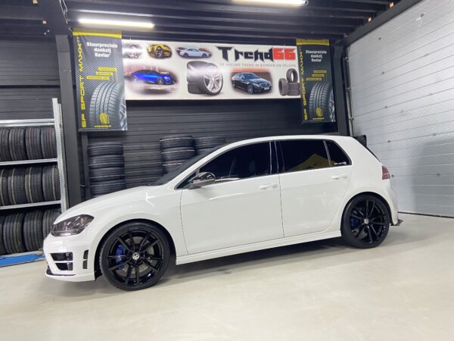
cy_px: 170
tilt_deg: +1.2
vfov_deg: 53.1
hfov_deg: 67.3
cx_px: 227
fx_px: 341
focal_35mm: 26
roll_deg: +5.4
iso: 400
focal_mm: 4.25
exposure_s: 1/50
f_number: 1.8
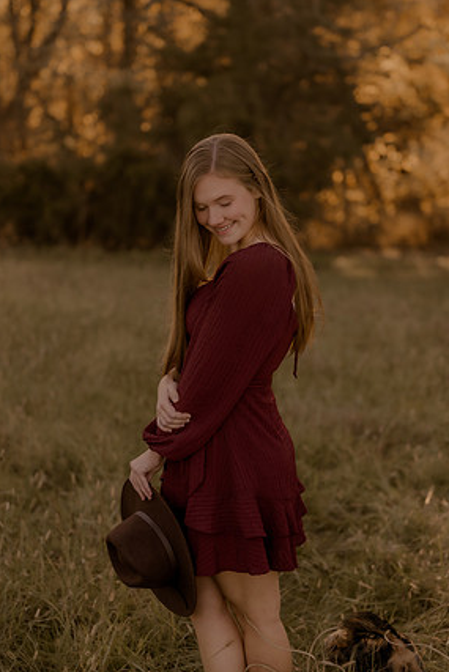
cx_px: 233
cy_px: 351
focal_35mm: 79
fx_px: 1477
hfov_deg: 17.3
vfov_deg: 25.7
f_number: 1.8
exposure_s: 1/800
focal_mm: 50
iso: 250
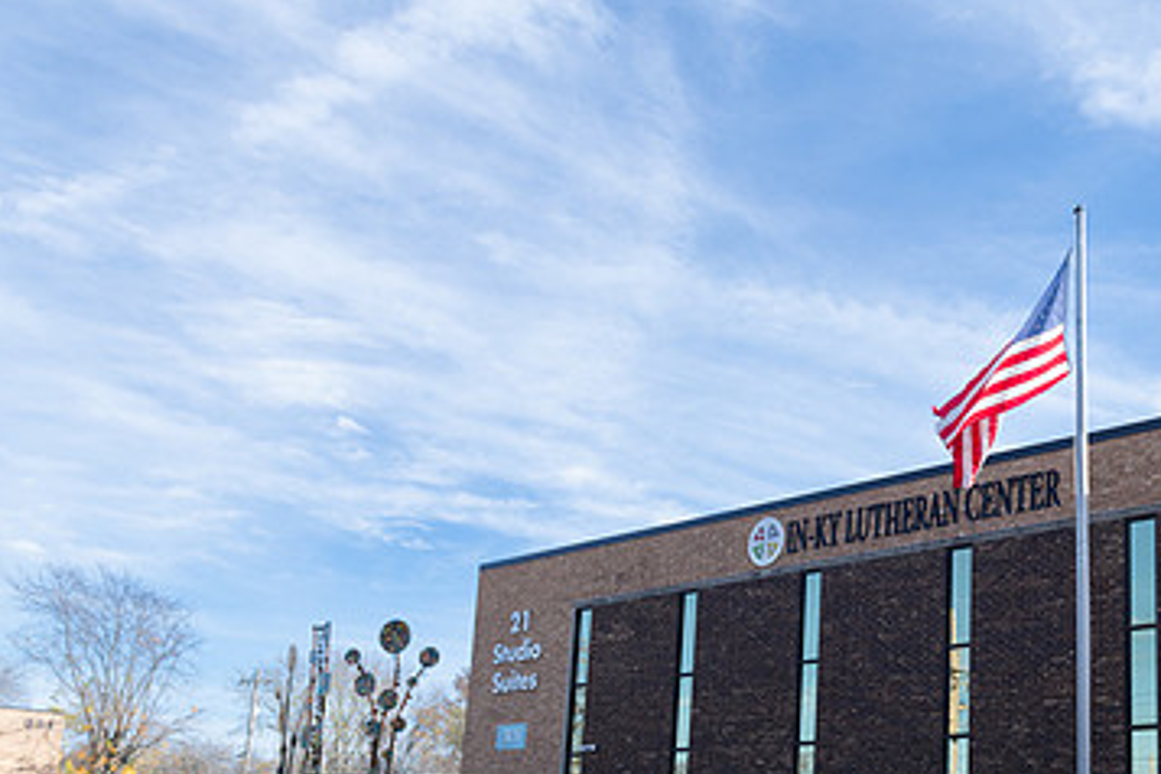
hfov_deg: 47.2
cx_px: 911
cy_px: 613
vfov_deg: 33.3
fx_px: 1258
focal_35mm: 39
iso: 100
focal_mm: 24
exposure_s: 1/250
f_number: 5.6
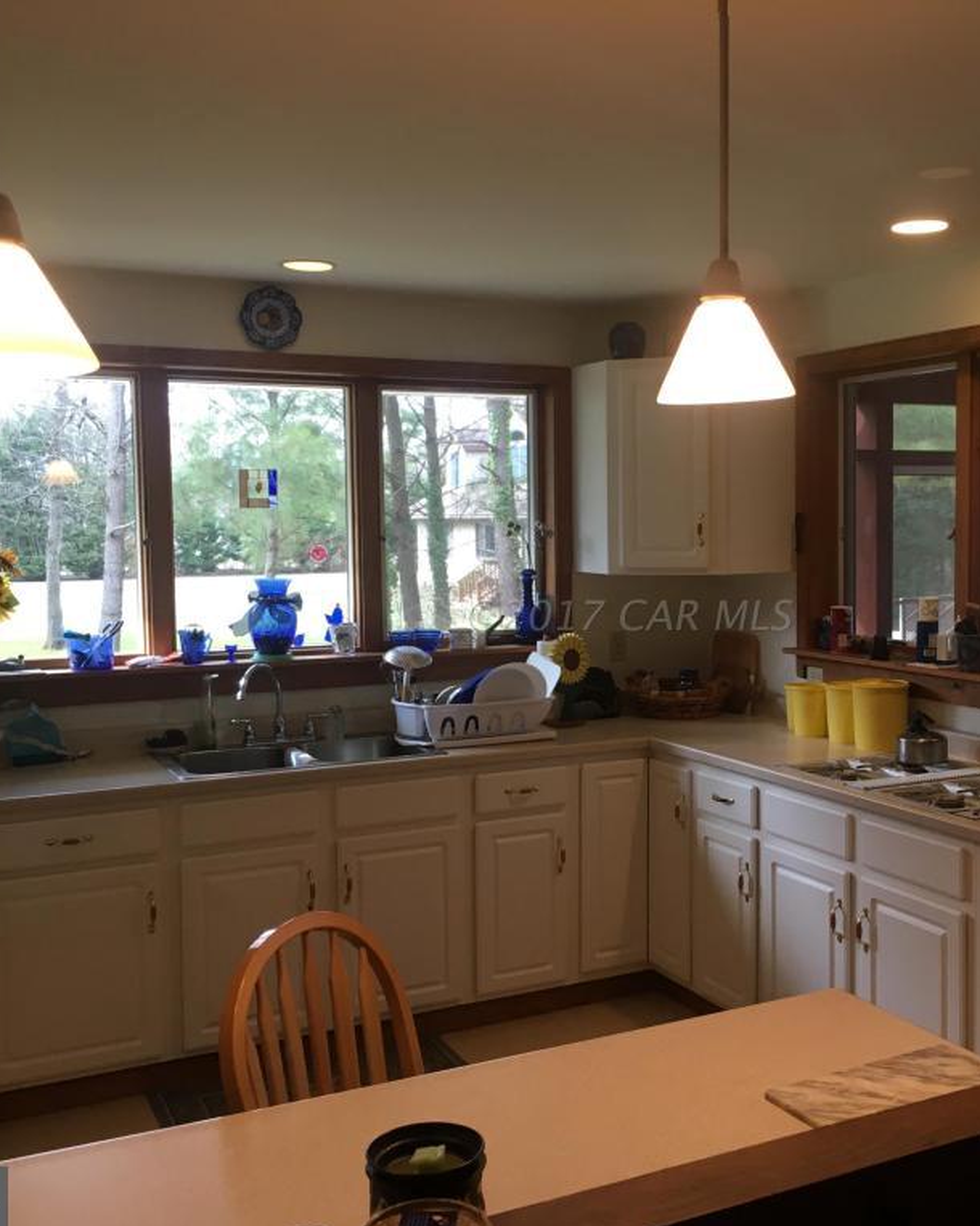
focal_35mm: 38
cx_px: 630
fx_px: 1378
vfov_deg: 47.9
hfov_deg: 38.8
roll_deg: -0.5
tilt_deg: -3.5
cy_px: 615
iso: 25
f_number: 2.2
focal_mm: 4.15
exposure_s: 1/30
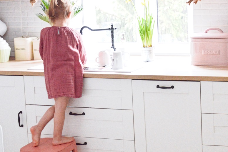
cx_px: 231
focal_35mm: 69
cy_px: 35
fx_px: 437
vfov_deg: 19.5
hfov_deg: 27.5
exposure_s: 1/15
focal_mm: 21
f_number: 3.8
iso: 400
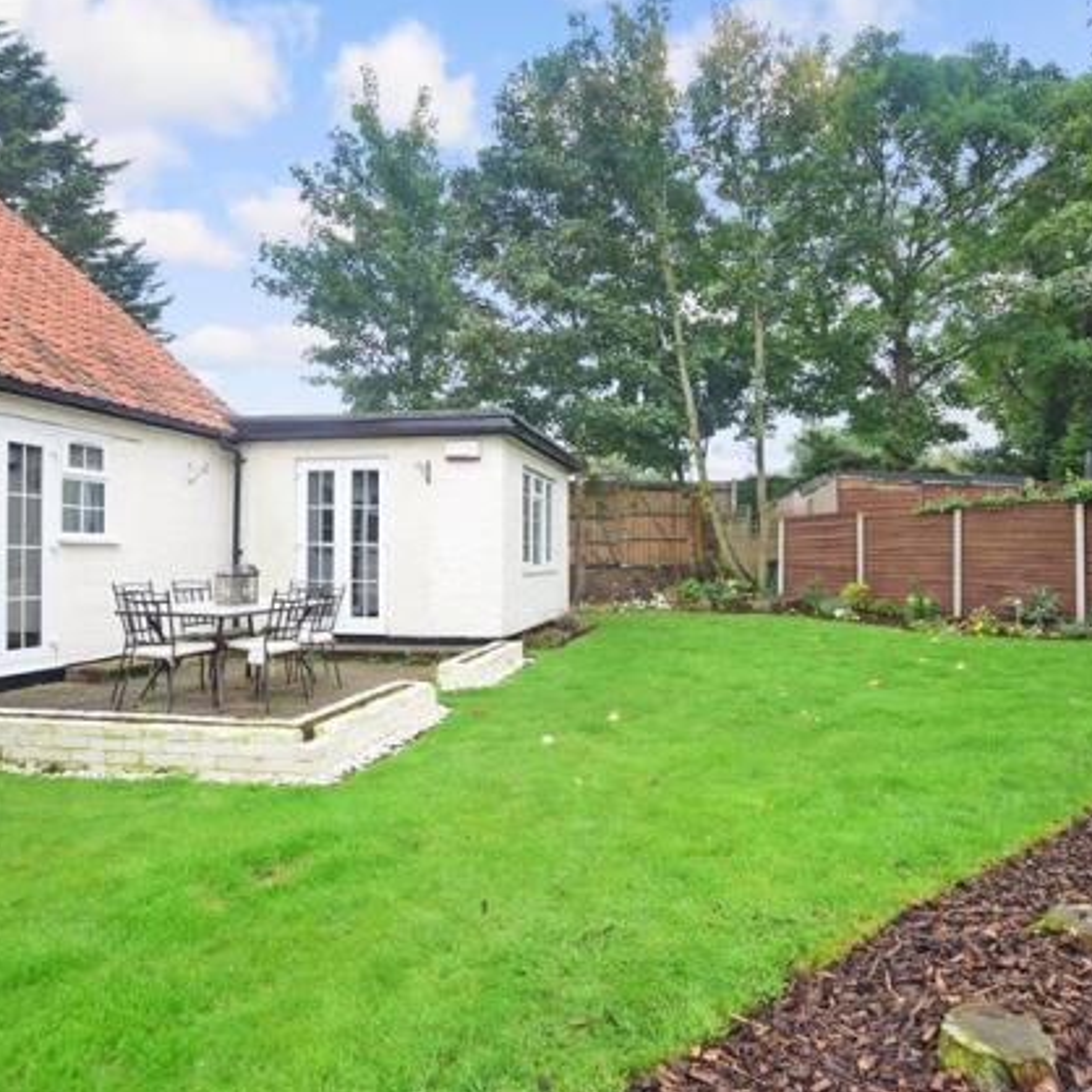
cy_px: 550
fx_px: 714
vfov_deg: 74.8
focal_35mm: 20
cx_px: 627
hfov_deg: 74.4
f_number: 5.6
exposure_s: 1/80
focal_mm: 10
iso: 200
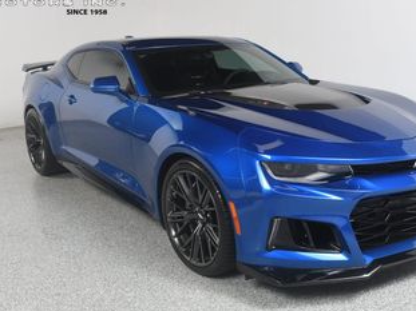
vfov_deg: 34.3
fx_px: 505
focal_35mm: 42
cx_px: 245
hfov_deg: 44.6
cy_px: 155
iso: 100
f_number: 7.1
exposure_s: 1/160
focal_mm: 23
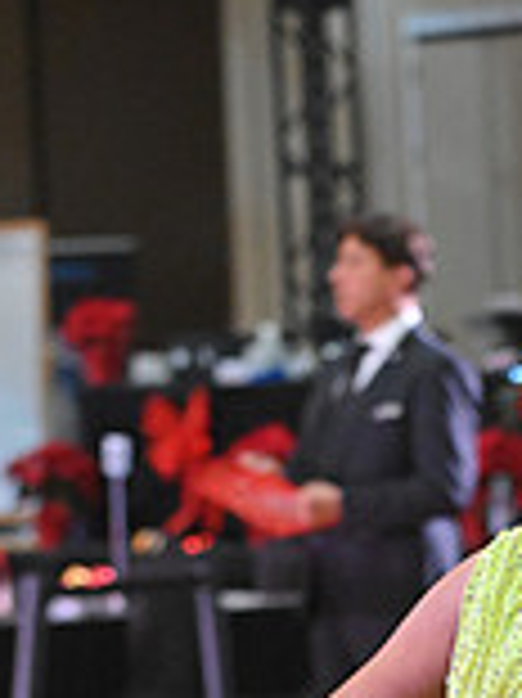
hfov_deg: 3.9
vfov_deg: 5.2
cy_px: 1072
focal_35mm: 378
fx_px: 7611
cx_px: 632
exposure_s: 1/400
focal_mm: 105
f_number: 5
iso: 5000
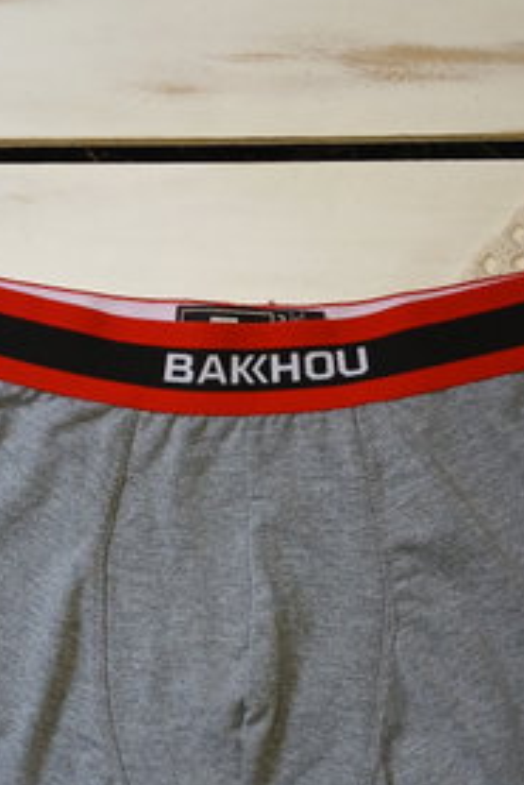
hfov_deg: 26.0
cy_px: 529
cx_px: 229
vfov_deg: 37.7
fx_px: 1134
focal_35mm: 52
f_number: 1.8
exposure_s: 1/50.3
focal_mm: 3.98
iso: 160
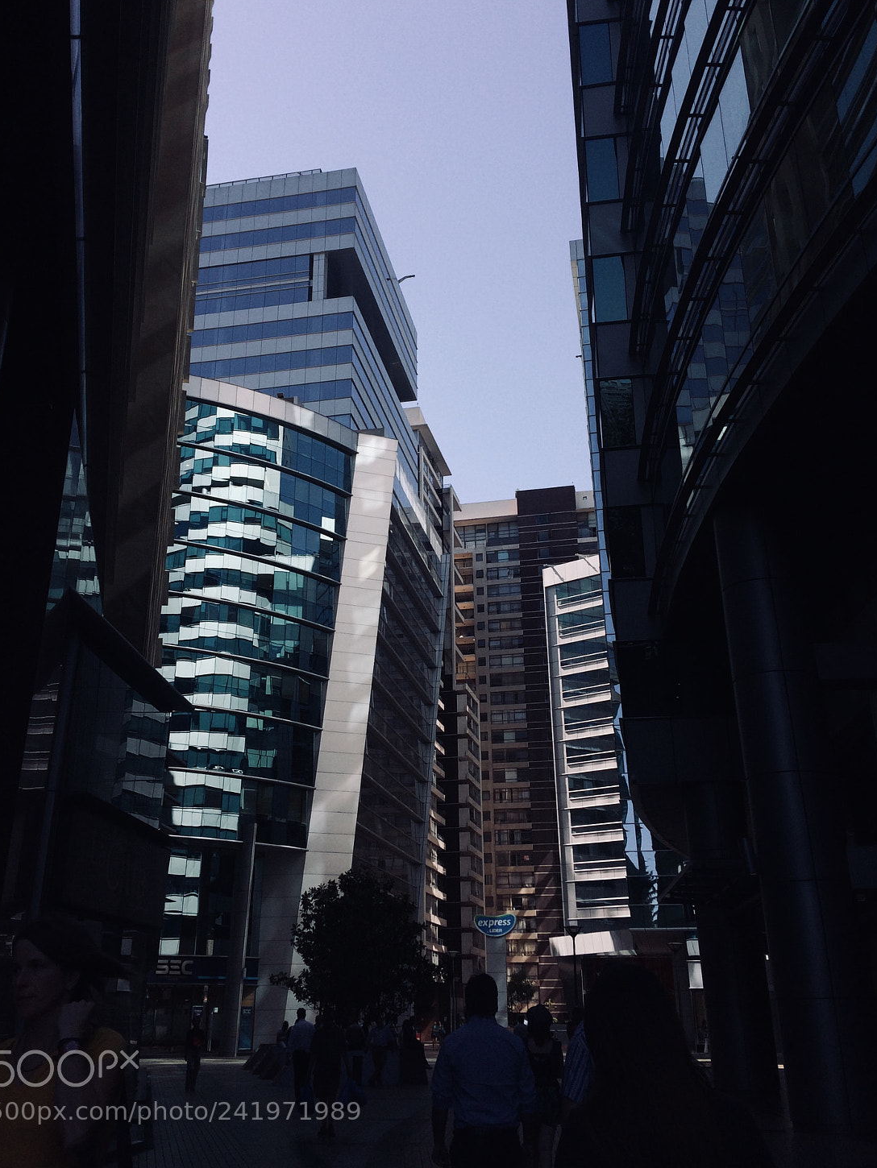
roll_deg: +2.0
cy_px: 530
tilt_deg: +21.9
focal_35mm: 32
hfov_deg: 44.2
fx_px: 1081
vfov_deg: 56.7
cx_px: 422
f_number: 2.2
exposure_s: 1/1520
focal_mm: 4.15
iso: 32
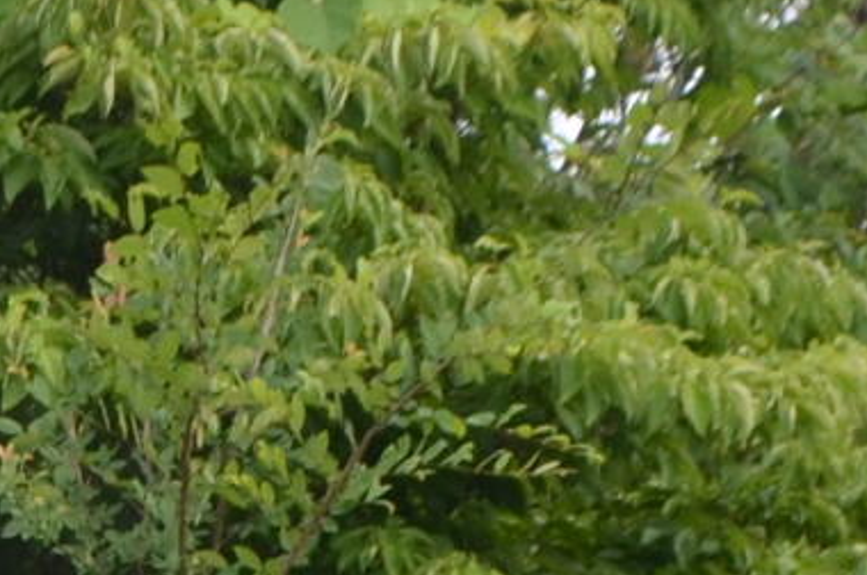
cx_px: -84
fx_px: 5121
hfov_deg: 9.6
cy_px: 1272
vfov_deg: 6.2
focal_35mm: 213
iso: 200
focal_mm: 18
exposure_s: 1/160
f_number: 6.3
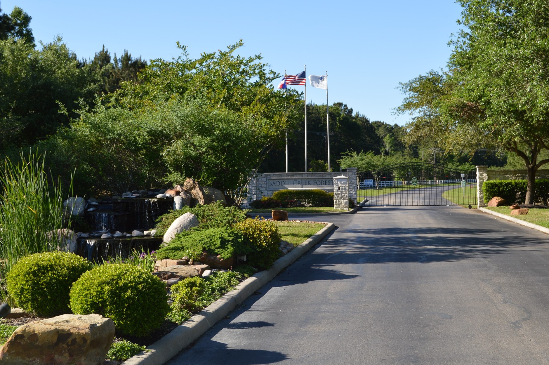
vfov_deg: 22.9
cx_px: 284
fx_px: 899
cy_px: 162
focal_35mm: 59
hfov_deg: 34.0
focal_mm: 34
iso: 100
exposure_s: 1/200
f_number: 7.1
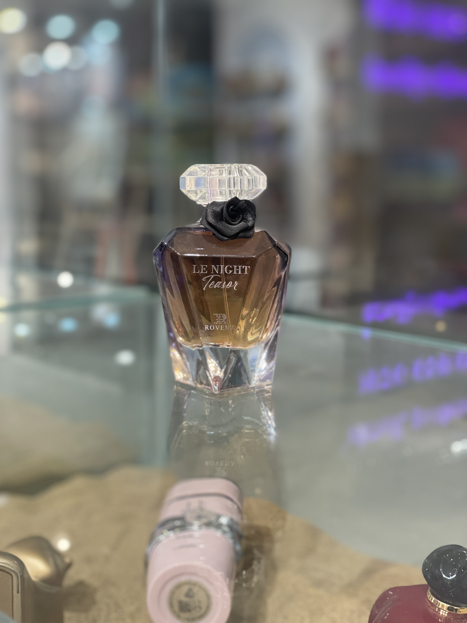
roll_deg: +0.1
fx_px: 935
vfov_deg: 36.8
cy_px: 312
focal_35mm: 52
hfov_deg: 28.0
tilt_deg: -8.3
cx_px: 234
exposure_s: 1/100
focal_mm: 6
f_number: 2
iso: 160
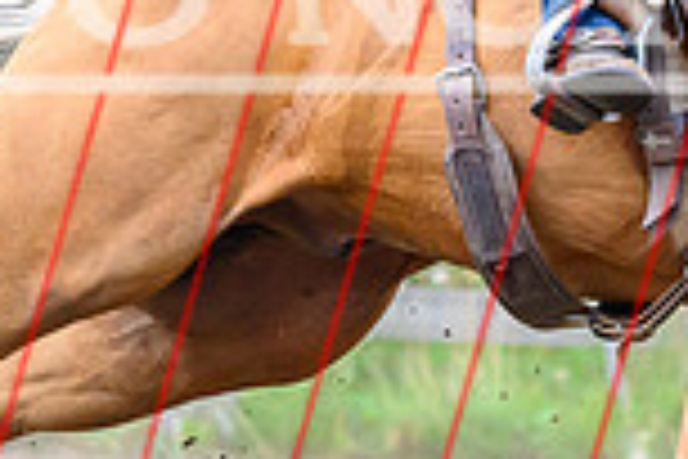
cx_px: 579
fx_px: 13109
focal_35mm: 686
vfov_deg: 2.0
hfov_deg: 3.0
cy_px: -70
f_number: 3.2
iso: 2000
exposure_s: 1/1600
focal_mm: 115
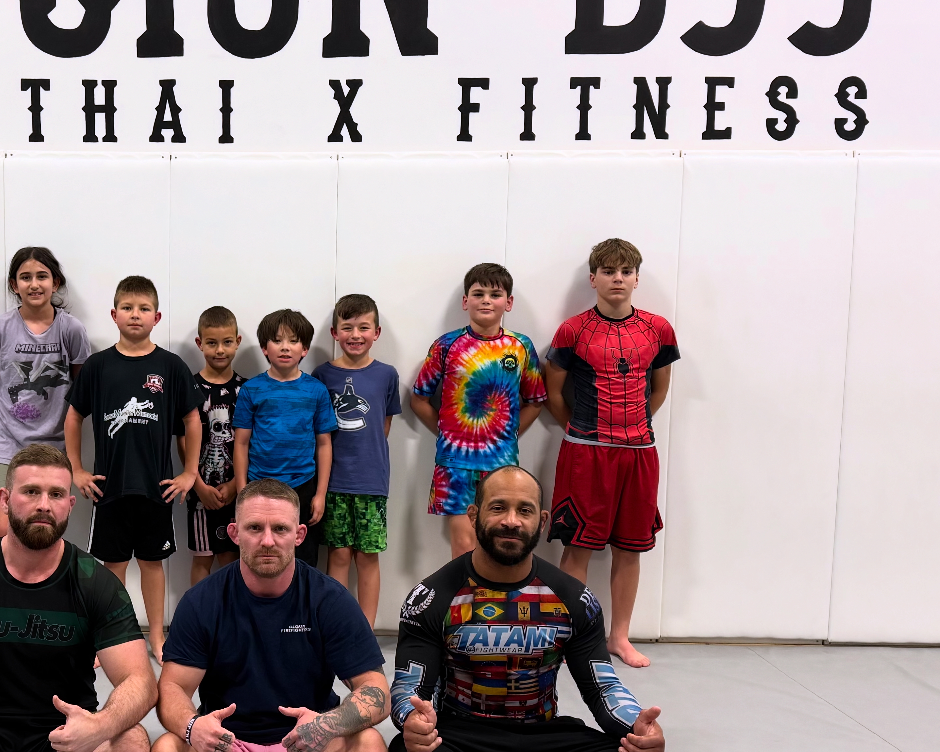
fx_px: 946
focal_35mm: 34
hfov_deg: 51.3
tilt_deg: -7.1
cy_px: 349
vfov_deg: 43.3
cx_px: 274
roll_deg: +1.5
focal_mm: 6.76
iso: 125
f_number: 1.78
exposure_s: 1/60
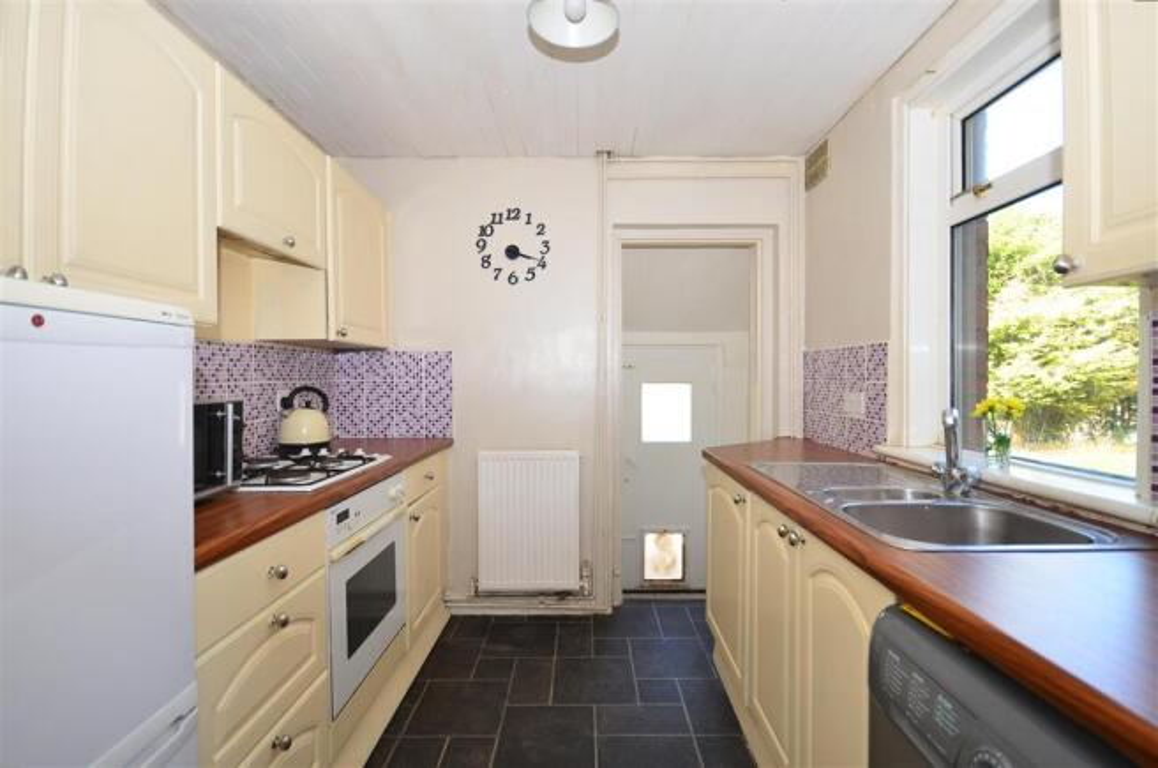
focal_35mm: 15
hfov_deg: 100.5
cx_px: 579
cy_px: 384
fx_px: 482
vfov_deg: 77.1
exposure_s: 1/60
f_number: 5
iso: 200
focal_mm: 10
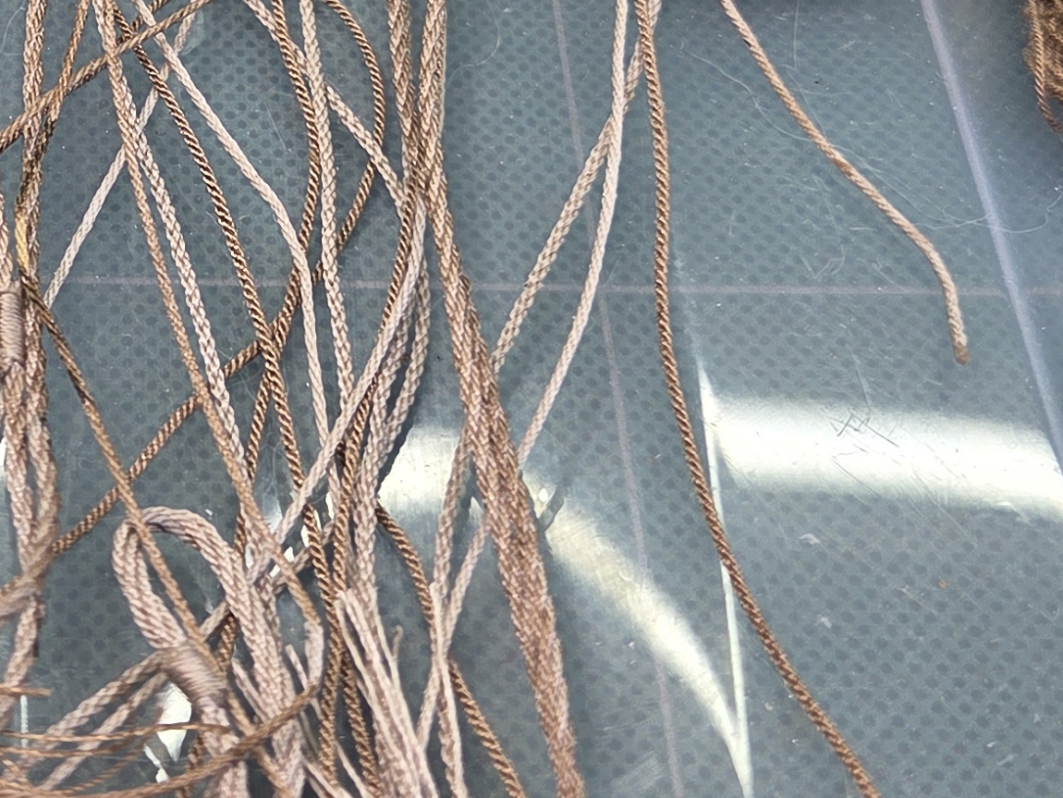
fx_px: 2457
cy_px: -104
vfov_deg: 17.7
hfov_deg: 23.8
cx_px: 136
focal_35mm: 80
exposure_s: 1/100
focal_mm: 5.4
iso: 32
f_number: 1.8
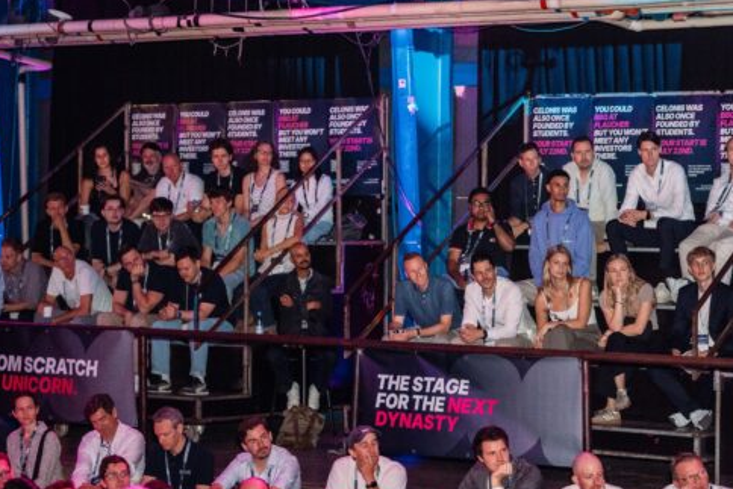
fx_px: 2281
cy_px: 238
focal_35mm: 112
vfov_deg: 12.2
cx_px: 424
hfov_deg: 18.2
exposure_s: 1/250
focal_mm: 70
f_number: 2
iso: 3200
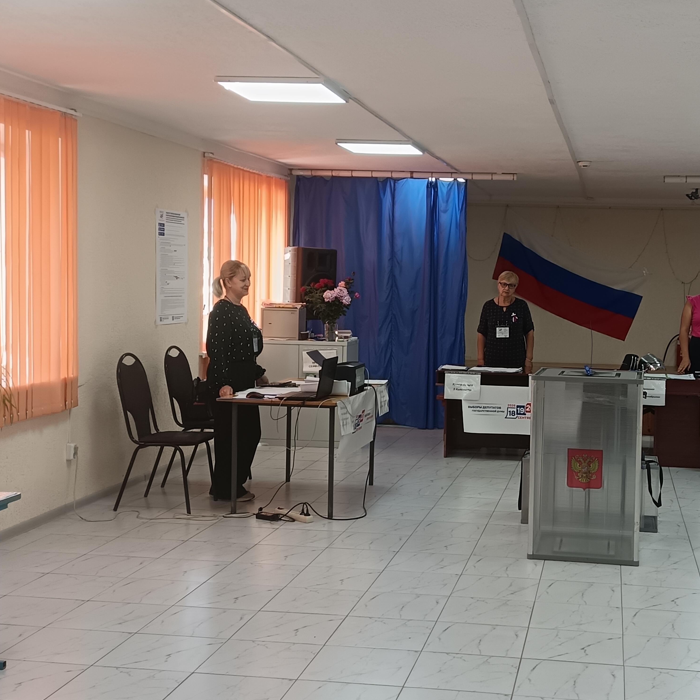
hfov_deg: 33.8
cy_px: 353
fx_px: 1144
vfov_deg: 34.0
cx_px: 454
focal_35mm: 50
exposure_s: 1/50
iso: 381
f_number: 1.75
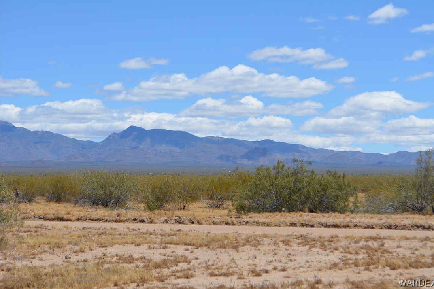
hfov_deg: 24.3
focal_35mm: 84
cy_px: 143
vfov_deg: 16.3
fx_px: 1006
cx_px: 219
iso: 100
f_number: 9
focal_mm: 55
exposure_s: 1/320
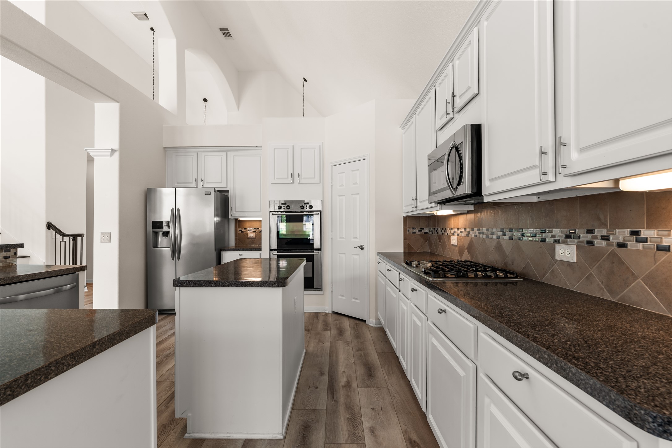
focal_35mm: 16
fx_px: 299
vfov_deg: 73.7
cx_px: 336
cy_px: 224
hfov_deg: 96.7
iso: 200
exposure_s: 1
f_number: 9
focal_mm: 16
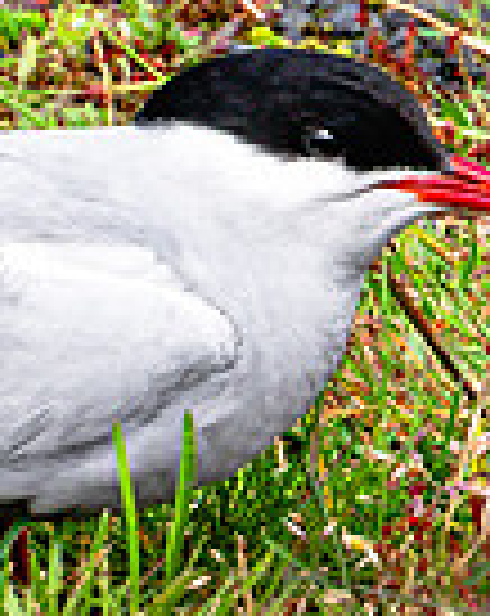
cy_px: 259
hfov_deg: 0.7
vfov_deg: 0.8
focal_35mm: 2362
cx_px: -132
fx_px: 42961
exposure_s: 1/160
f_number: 10
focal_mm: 209
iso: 100
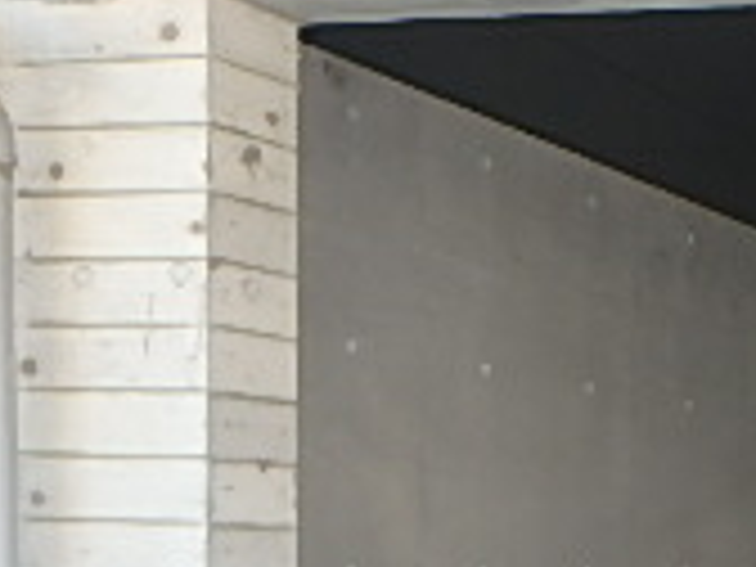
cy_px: 688
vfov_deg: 17.5
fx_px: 1747
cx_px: 1134
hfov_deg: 20.8
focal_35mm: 80
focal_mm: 3.7
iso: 125
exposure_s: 1/80
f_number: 3.5
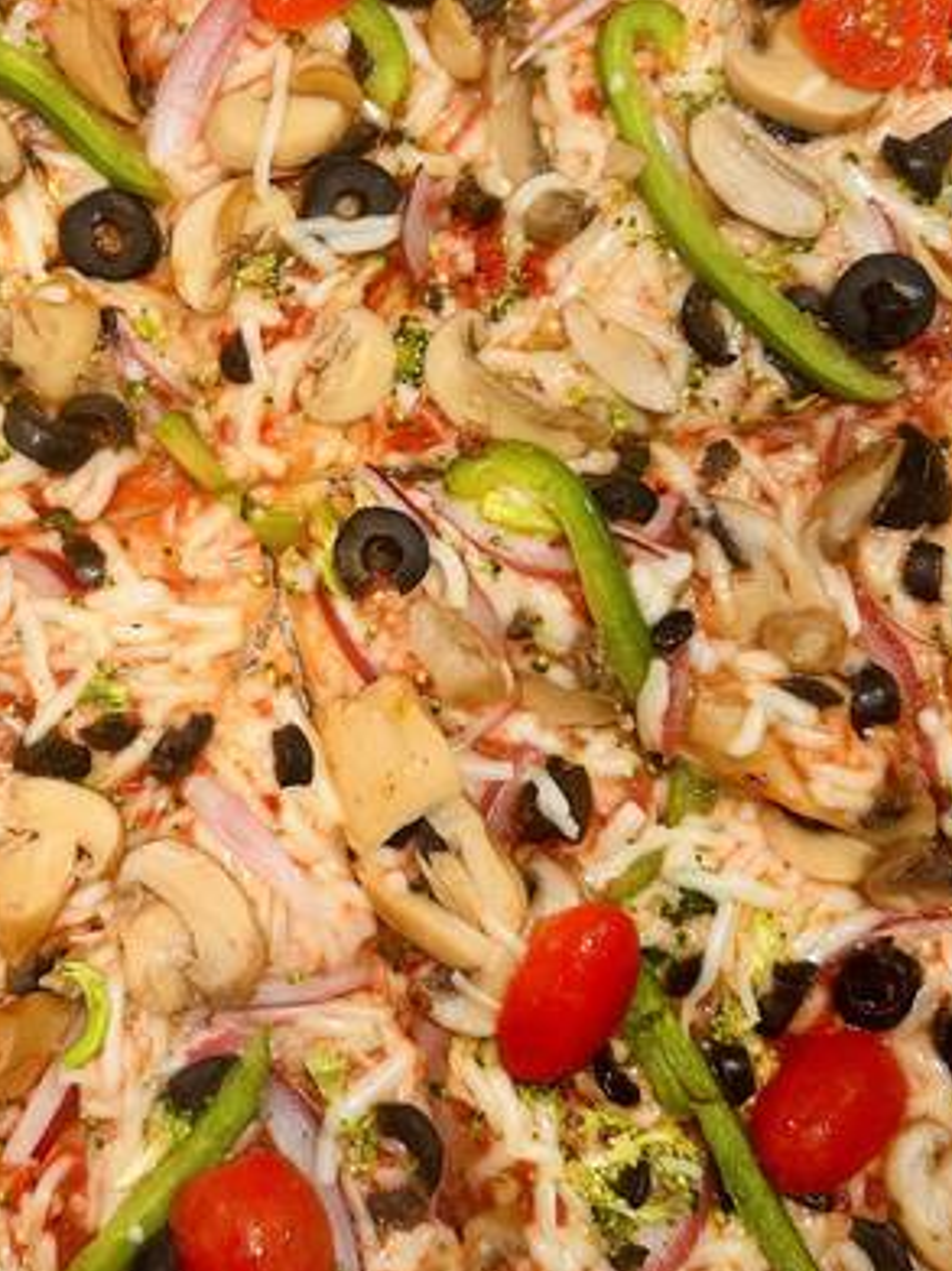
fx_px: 1651
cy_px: 512
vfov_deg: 41.9
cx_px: 283
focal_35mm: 45
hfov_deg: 31.8
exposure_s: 1/60
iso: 200
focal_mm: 6.86
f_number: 1.78
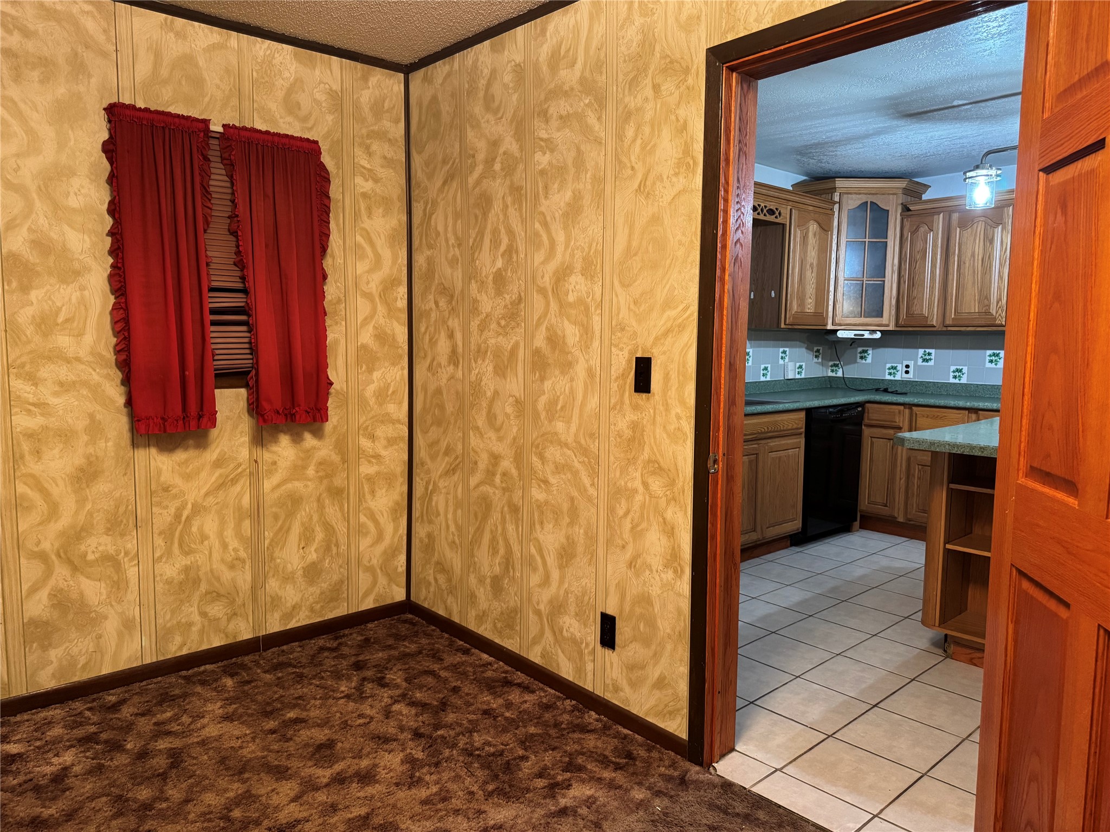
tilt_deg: -6.4
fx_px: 770
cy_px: 416
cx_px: 555
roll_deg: -0.4
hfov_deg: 71.6
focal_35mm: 24
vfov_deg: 56.8
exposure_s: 1/60
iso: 500
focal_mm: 6.76
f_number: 1.78
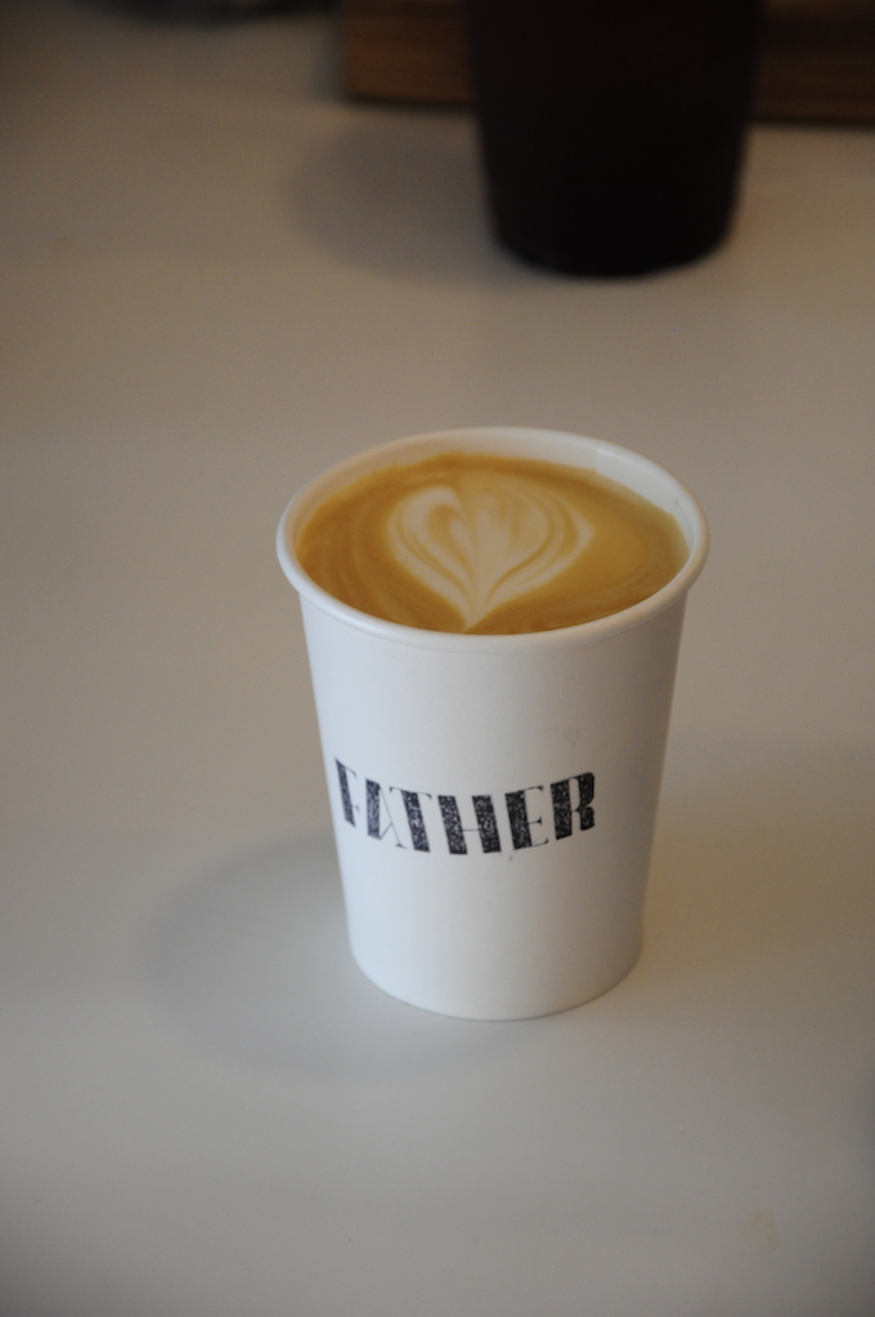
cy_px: 658
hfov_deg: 8.7
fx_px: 5757
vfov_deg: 13.1
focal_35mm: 158
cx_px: 438
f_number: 5.6
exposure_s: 1/50
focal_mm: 105
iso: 800
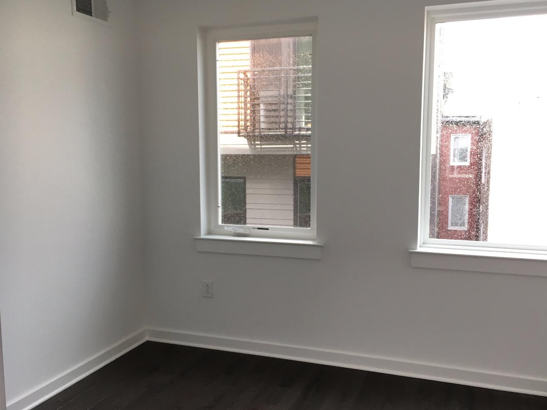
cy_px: 210
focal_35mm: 32
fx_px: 506
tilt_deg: -5.4
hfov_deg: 56.8
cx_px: 293
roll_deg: +0.3
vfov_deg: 44.2
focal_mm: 4.15
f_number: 2.2
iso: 25
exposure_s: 1/40
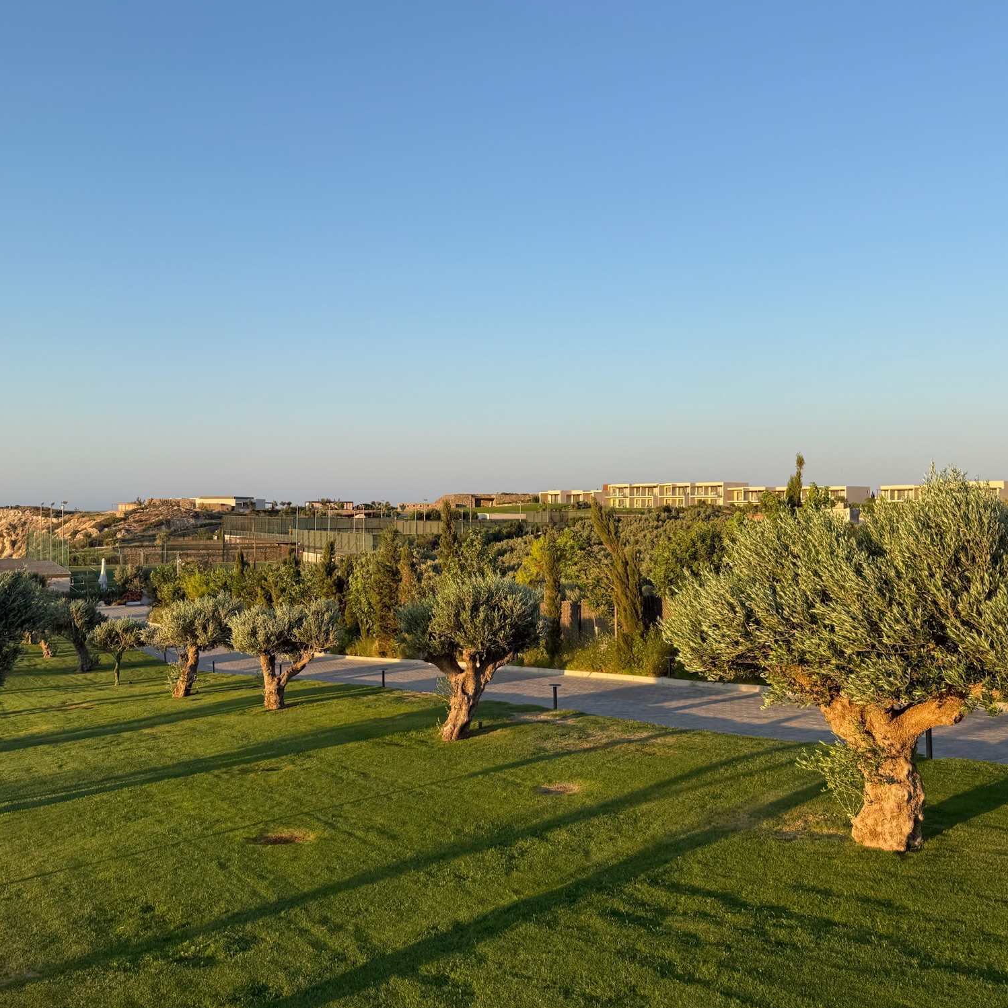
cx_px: 483
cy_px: 501
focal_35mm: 29
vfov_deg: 55.6
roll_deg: -0.7
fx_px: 955
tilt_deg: +2.1
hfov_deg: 55.6
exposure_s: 1/2110
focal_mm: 6.76
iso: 80
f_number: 1.78
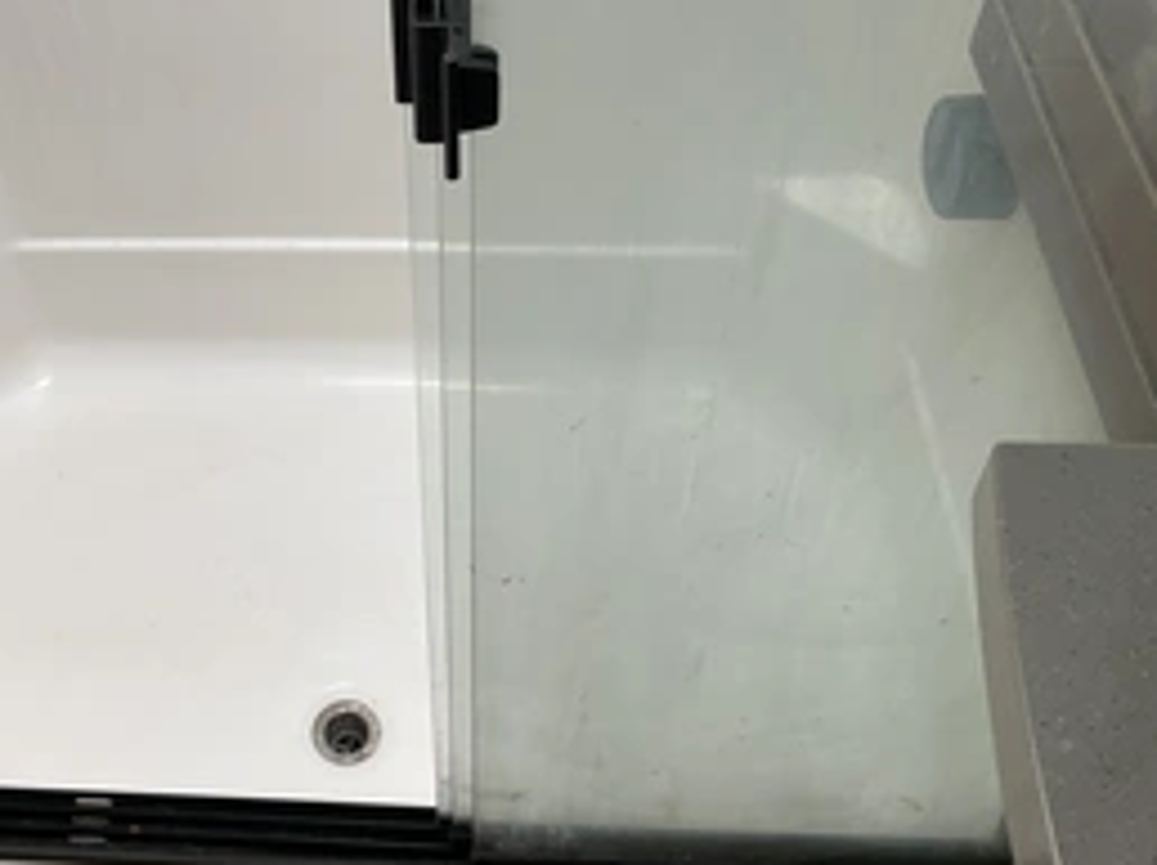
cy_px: 278
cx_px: 287
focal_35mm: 45
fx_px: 1503
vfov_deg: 31.8
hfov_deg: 40.9
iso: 25
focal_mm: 3
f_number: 1.8
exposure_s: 1/122
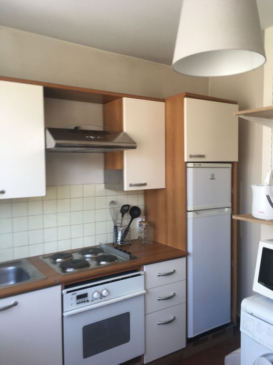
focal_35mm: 29
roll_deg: +1.2
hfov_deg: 48.2
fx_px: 305
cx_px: 136
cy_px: 182
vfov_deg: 61.7
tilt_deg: -3.3
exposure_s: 1/100
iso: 40
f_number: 2.2
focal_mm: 4.15
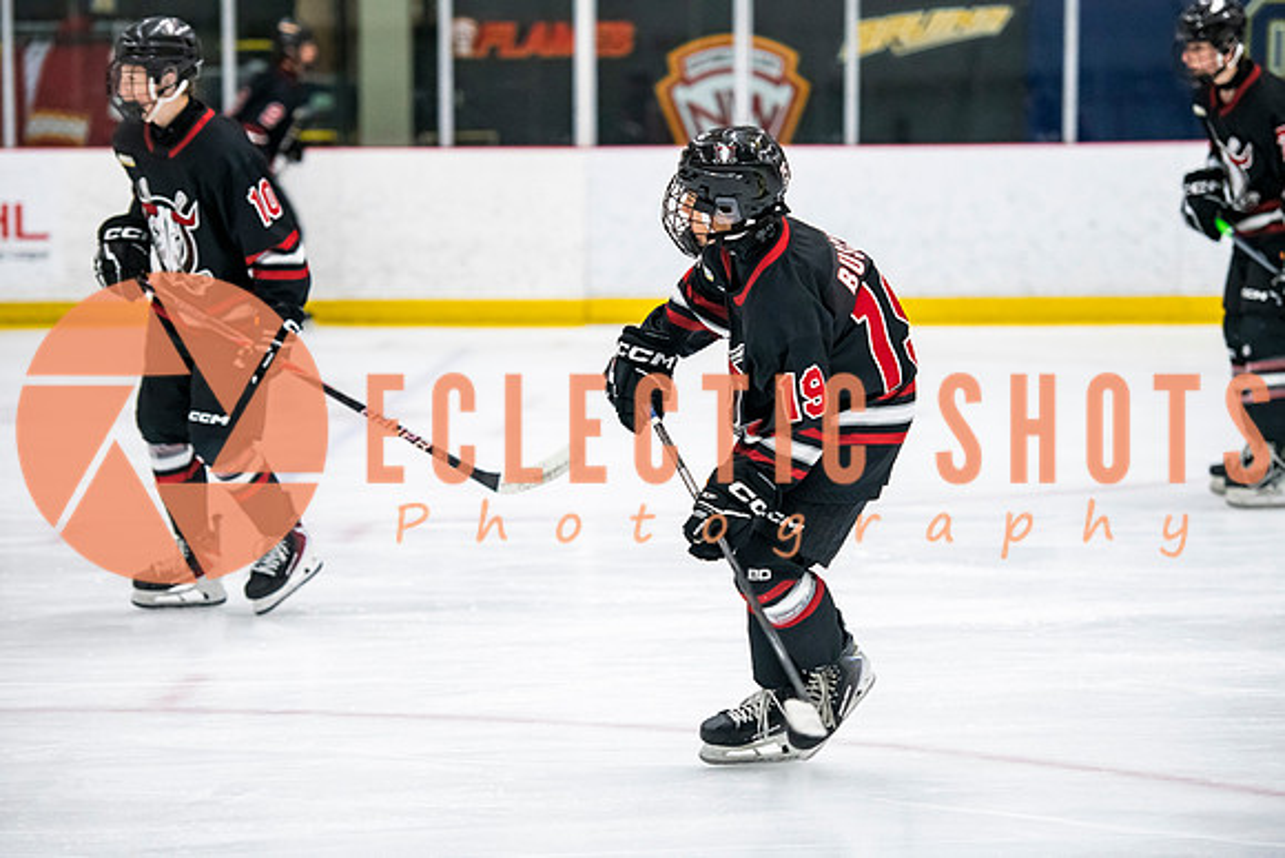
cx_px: 642
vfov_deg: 10.6
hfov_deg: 15.8
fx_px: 4626
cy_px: 429
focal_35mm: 130
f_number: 3.2
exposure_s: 1/800
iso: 2500
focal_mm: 125
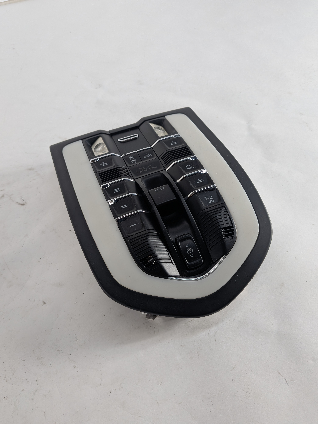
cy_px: 212
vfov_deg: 71.6
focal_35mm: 24
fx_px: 294
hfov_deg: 56.8
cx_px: 159
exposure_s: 1/163
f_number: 1.7
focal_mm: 4.53
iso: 33
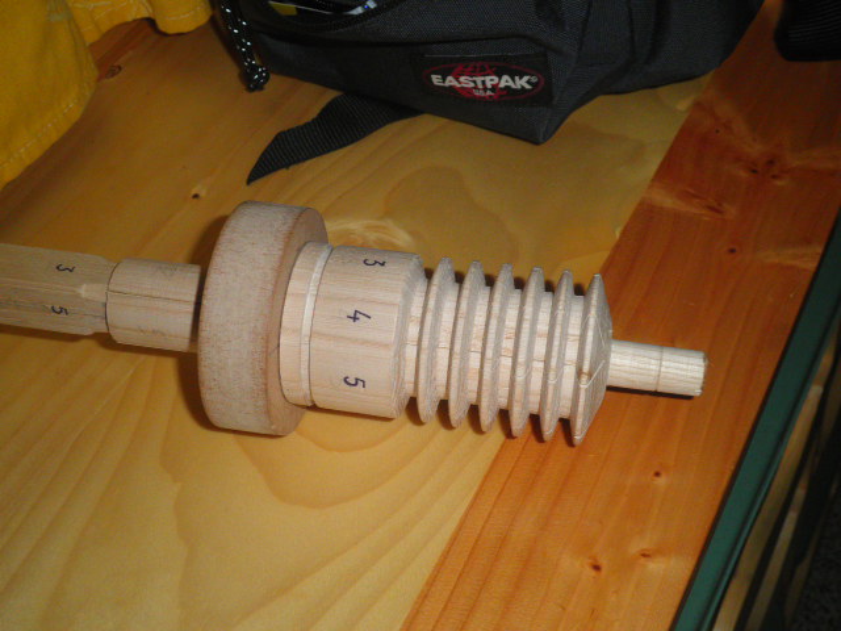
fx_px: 1142
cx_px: 420
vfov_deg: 30.9
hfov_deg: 40.4
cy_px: 316
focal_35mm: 47
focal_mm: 8.3
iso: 160
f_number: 3.4
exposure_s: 1/60
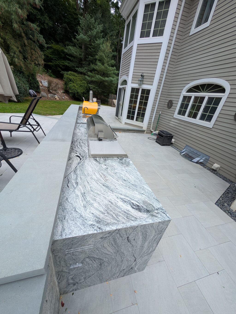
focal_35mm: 12
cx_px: 118
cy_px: 157
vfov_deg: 110.5
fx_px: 109
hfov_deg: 94.6
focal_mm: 2.02
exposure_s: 1/848
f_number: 1.7
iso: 57
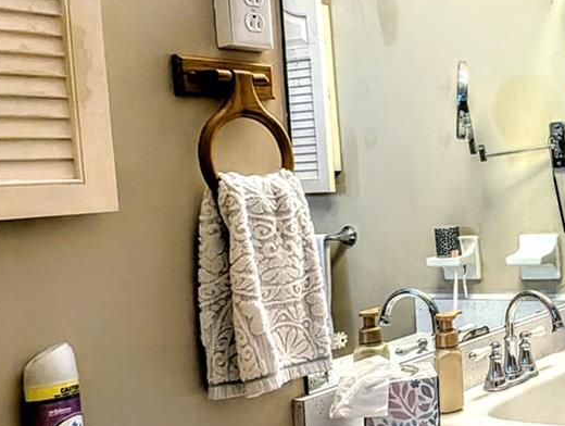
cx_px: 711
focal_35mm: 49
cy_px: 188
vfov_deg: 29.7
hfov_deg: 31.3
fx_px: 801
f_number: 2.2
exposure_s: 1/93.5
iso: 85
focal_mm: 2.35
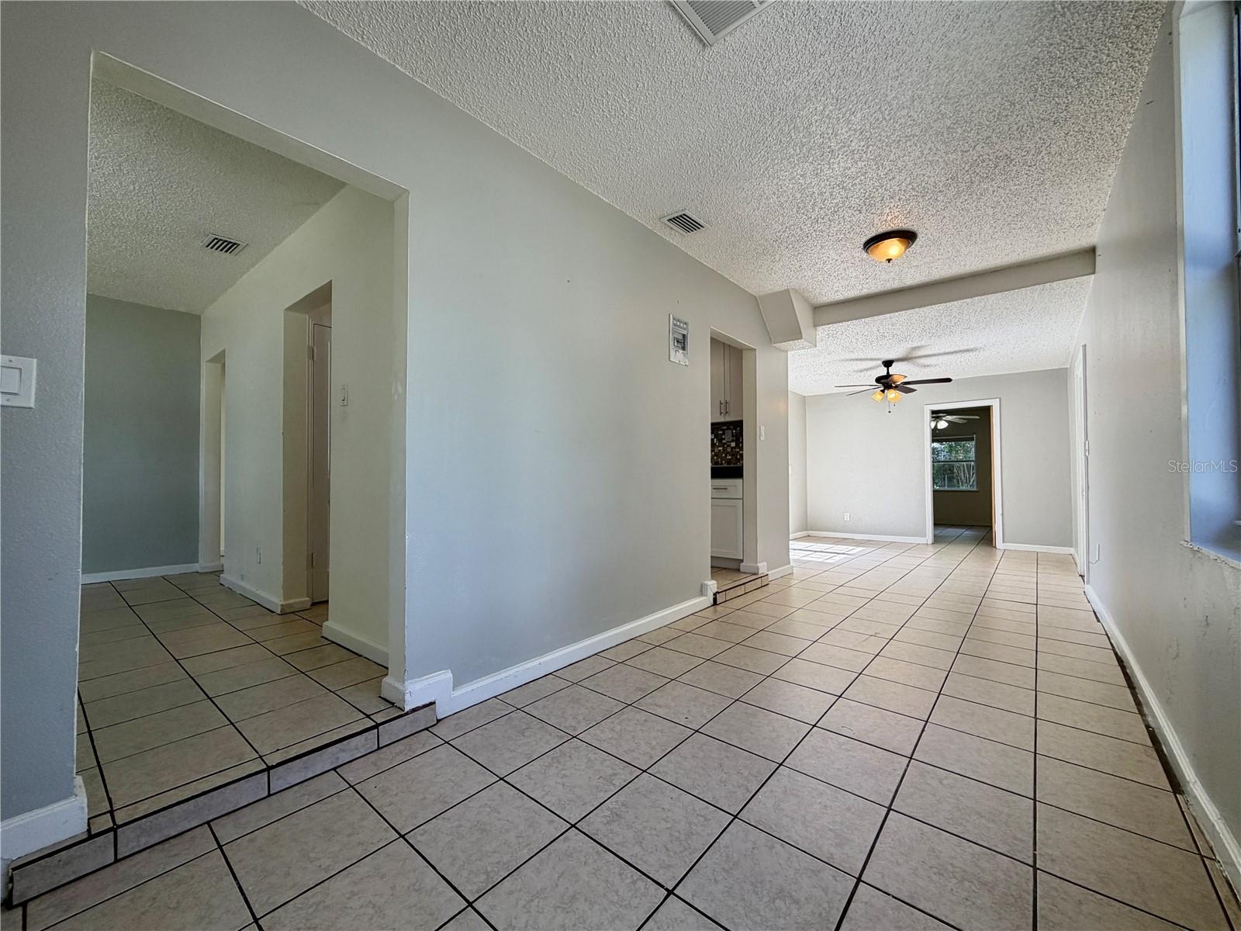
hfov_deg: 102.1
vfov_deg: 85.7
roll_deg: +0.8
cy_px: 466
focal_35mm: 14
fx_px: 502
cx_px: 620
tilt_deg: +1.2
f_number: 2.2
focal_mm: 2.22
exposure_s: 1/120
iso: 64
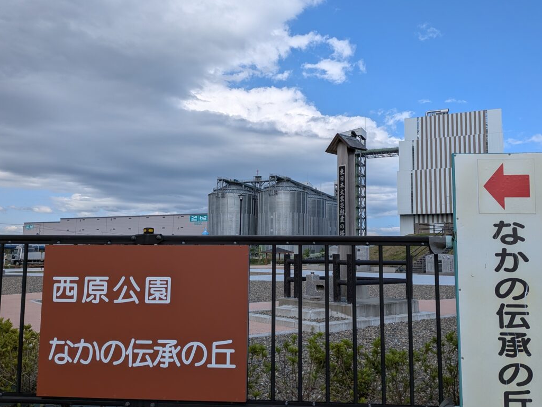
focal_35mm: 30
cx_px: 294
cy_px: 218
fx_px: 470
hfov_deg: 59.9
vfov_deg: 46.8
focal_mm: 4.53
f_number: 1.7
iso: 29
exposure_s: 1/3125
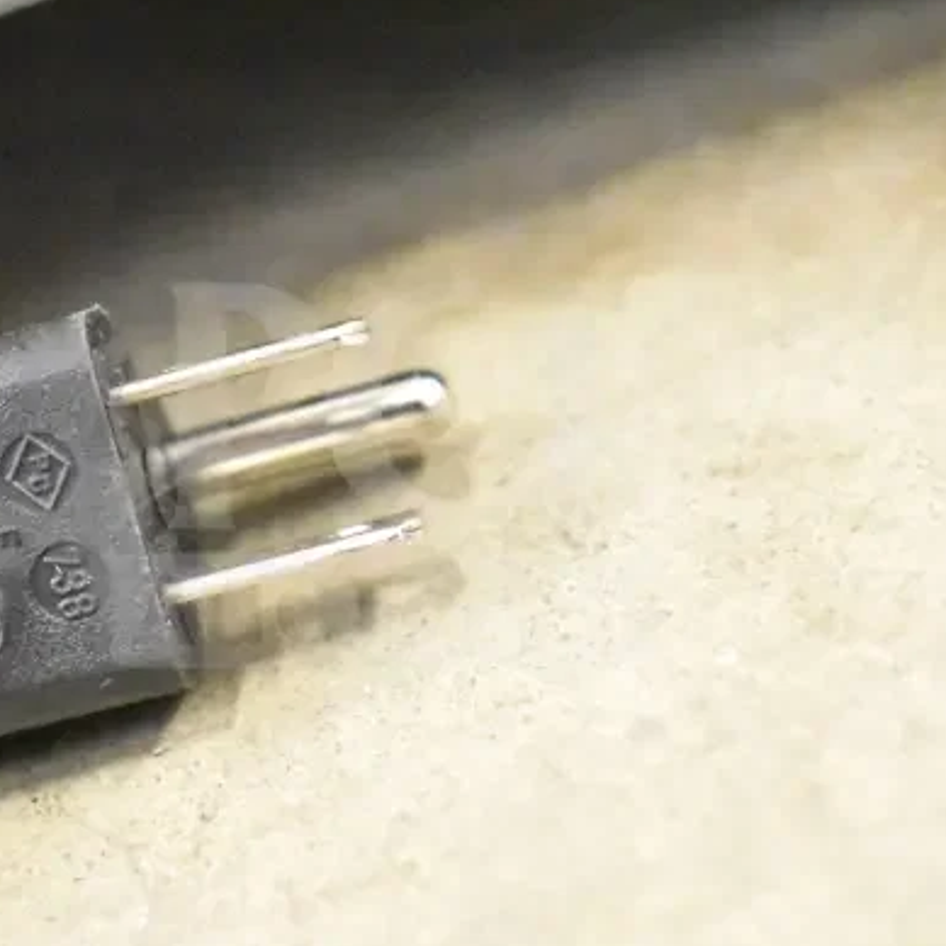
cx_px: 384
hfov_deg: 21.6
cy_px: 475
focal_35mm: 80
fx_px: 2473
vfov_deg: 21.7
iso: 25600
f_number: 5
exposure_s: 1/60
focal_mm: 40
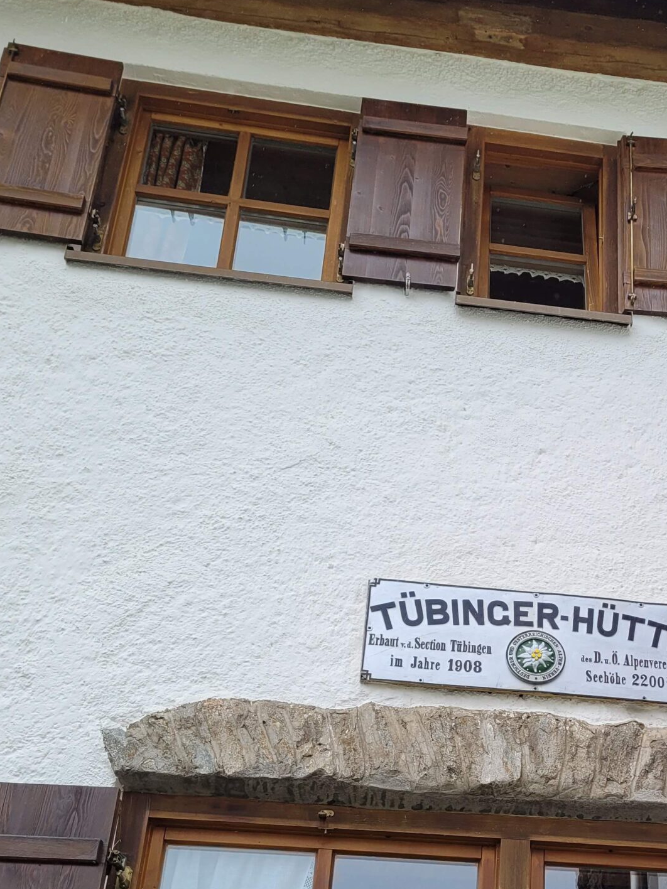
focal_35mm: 47
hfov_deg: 30.3
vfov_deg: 38.9
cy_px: 706
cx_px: 510
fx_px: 1207
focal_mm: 5.4
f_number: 1.8
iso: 40
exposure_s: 1/493
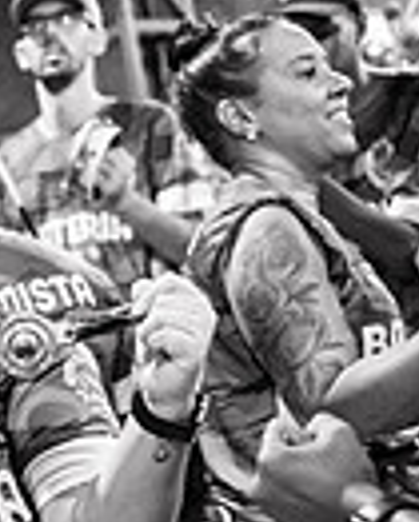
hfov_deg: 14.0
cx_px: -291
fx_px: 1548
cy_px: 476
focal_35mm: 100
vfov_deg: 18.8
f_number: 1.8
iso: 1600
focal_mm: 24
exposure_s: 1/320
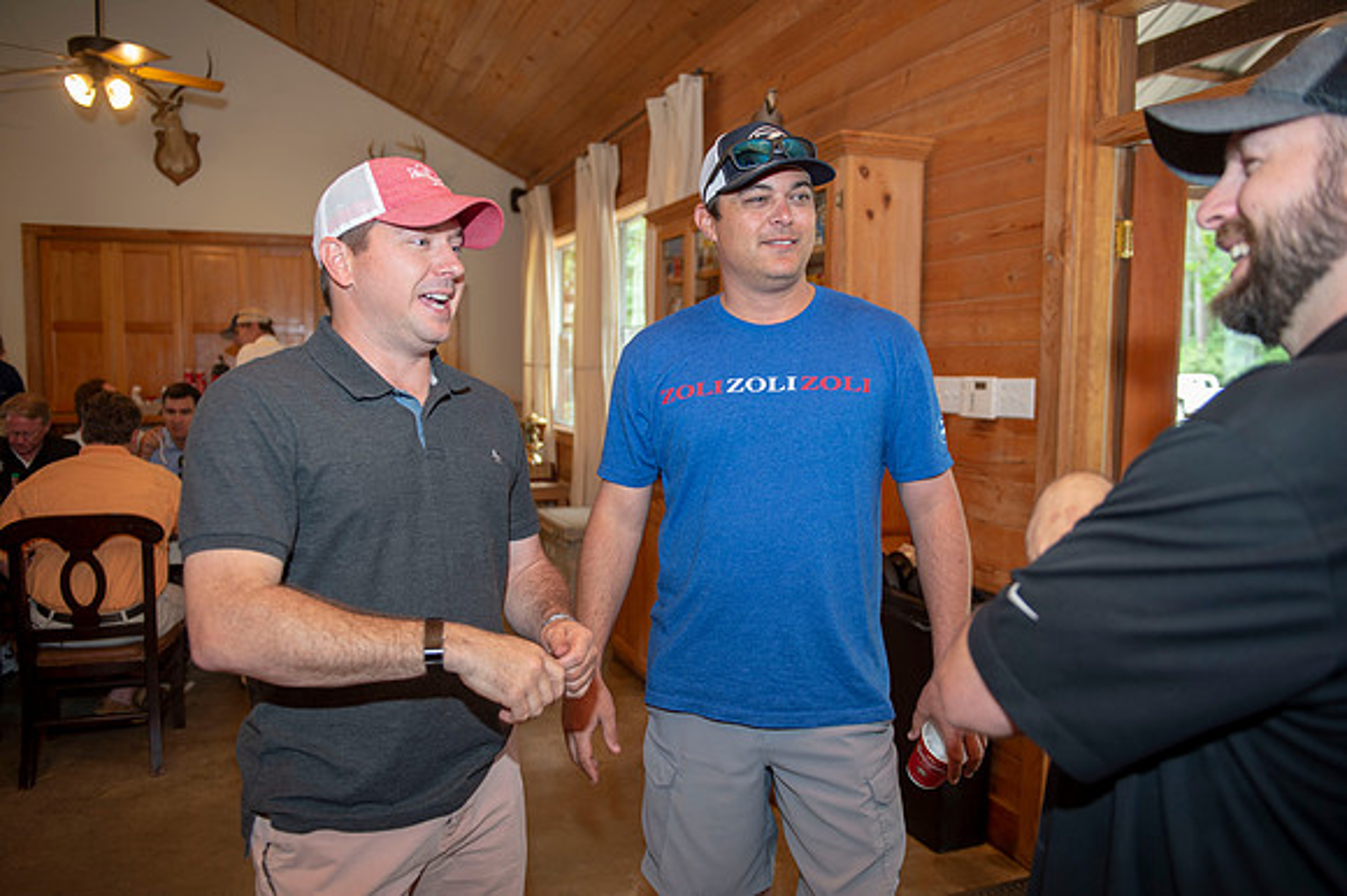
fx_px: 1047
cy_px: 448
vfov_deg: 46.4
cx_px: 674
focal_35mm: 28
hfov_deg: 65.5
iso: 250
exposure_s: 1/60
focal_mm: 28
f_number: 3.2
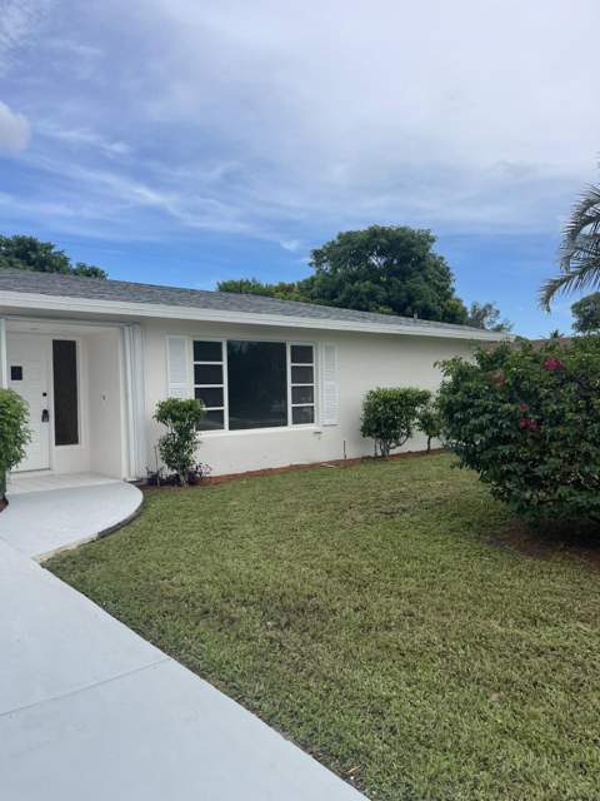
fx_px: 578
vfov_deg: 69.4
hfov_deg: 54.9
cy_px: 400
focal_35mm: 25
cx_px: 300
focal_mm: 5.1
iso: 32
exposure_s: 1/3003
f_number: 1.6
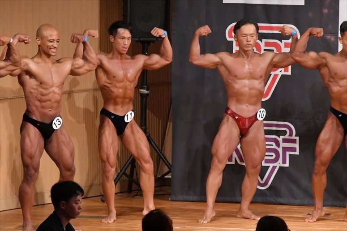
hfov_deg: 6.9
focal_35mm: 300
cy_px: 116
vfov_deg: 4.6
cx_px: 174
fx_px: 2890
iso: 11400
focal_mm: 200
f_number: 5.6
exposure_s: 1/400
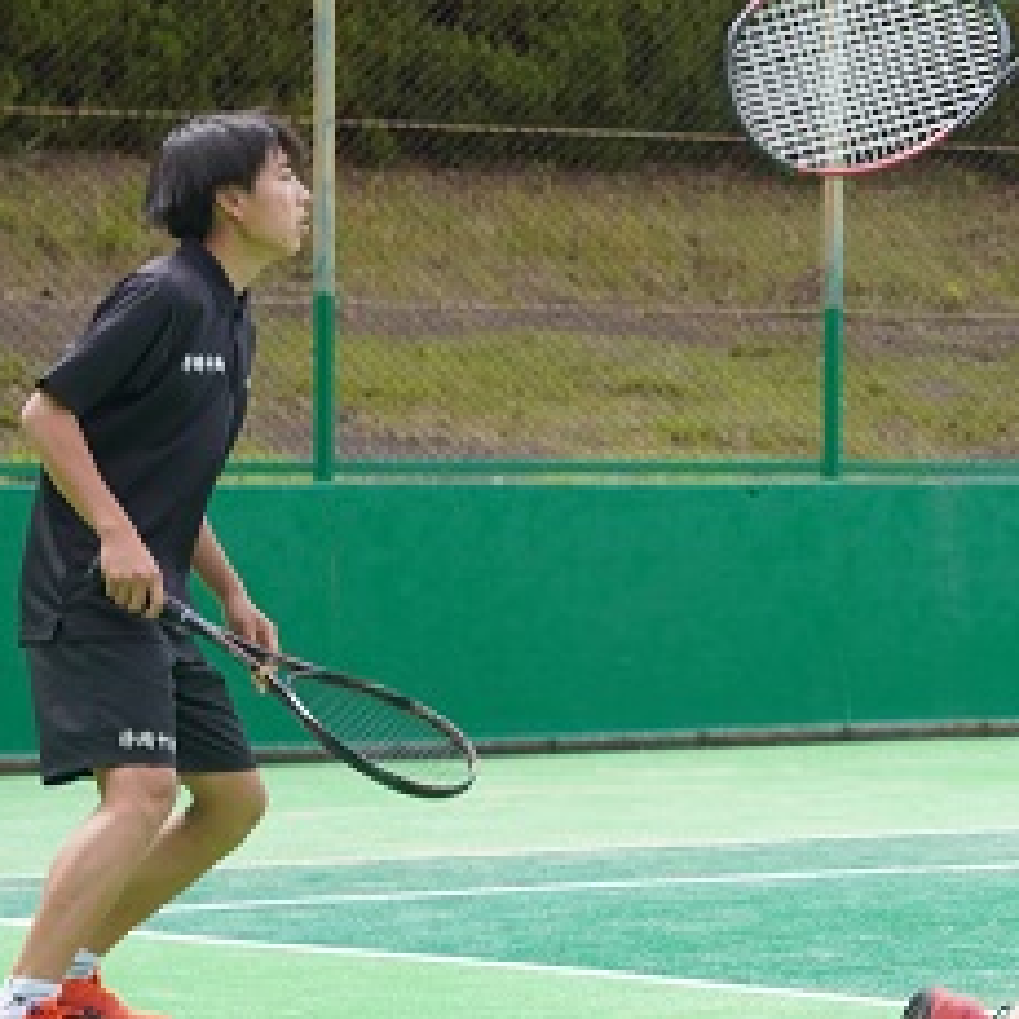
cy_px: 428
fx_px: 6467
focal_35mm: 194
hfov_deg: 8.9
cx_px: 1231
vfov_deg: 9.0
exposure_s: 1/320
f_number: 4.5
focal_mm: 55
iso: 100
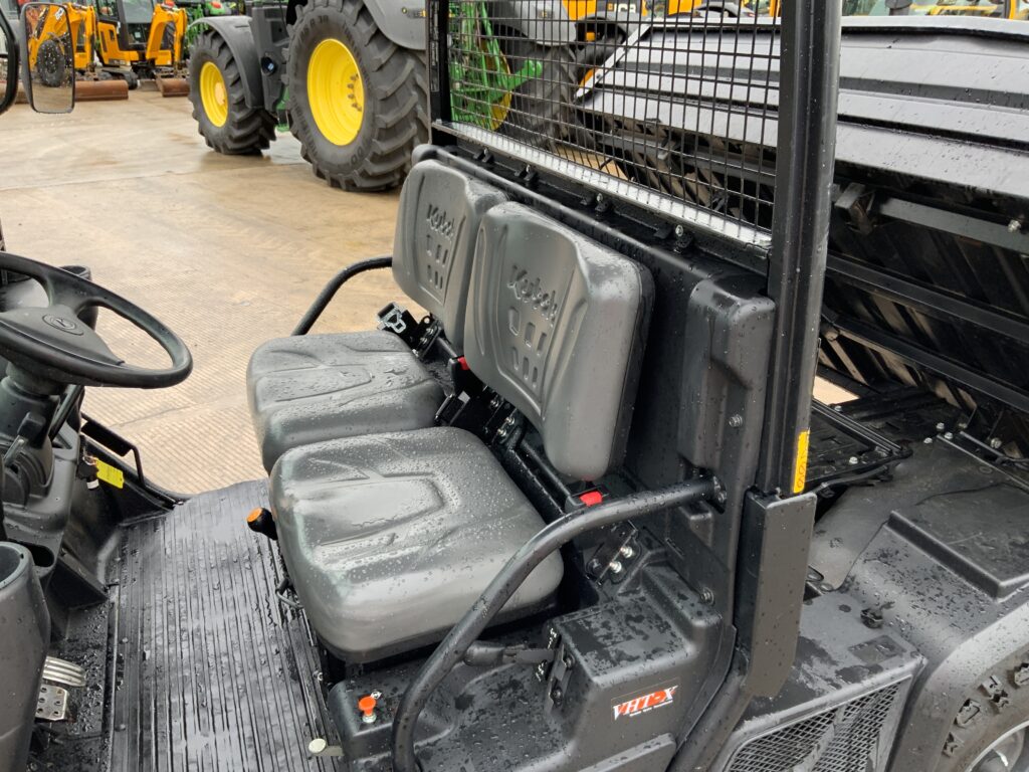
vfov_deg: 48.2
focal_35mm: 29
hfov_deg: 61.7
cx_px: 514
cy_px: 386
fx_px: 862
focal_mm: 3
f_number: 1.8
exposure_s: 1/122
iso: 20
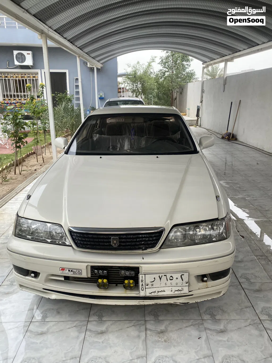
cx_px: 136
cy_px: 182
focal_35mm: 26
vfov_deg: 67.3
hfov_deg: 53.1
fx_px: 272
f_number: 1.8
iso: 32
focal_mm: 4.25
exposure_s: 1/919
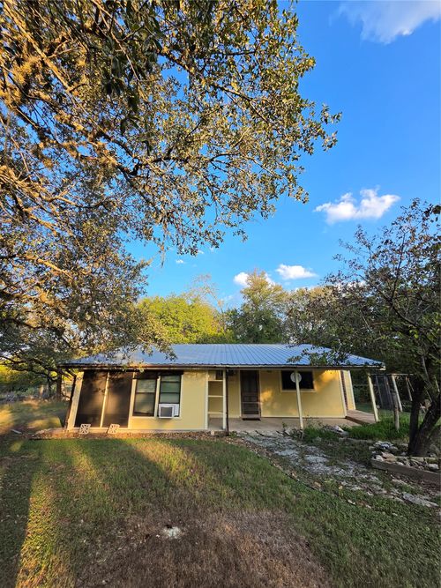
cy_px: 294
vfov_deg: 106.2
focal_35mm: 13
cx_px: 220
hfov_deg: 89.9
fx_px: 221
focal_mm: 2.2
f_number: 1.9
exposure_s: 1/504
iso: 32
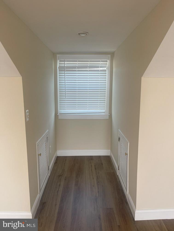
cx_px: 87
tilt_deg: -9.7
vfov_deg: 69.4
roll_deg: +0.3
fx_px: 168
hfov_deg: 54.9
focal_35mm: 25
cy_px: 116
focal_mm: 5.1
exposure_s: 1/120
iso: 80
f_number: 1.6
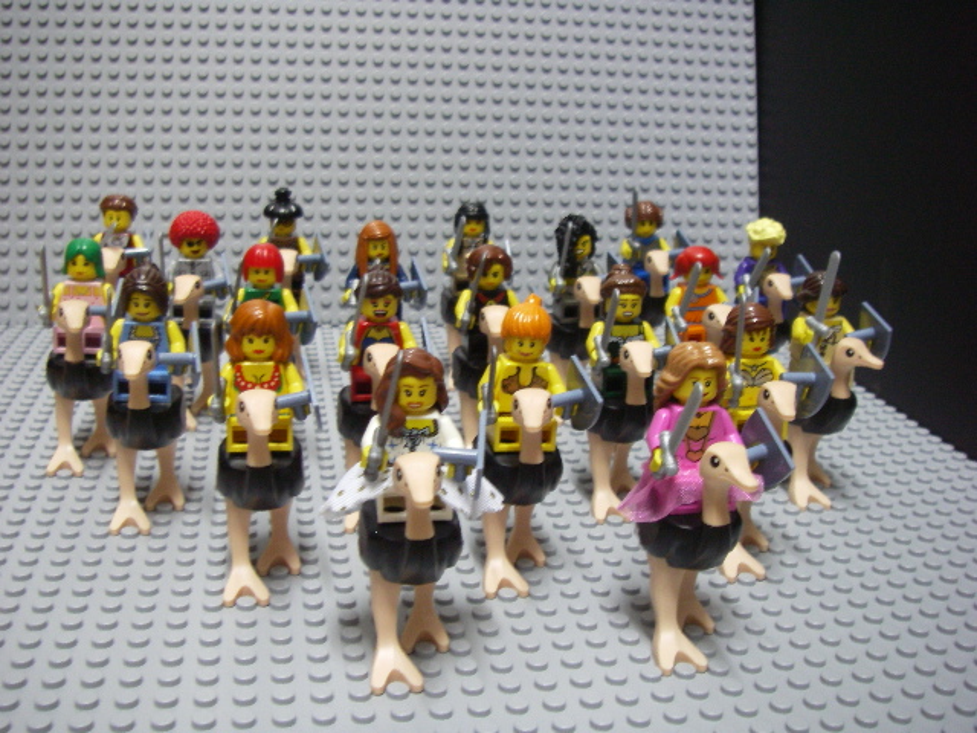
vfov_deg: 37.7
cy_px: 366
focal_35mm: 38
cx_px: 488
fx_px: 1073
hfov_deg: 49.0
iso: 200
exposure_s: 1/4
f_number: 3.3
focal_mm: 6.3
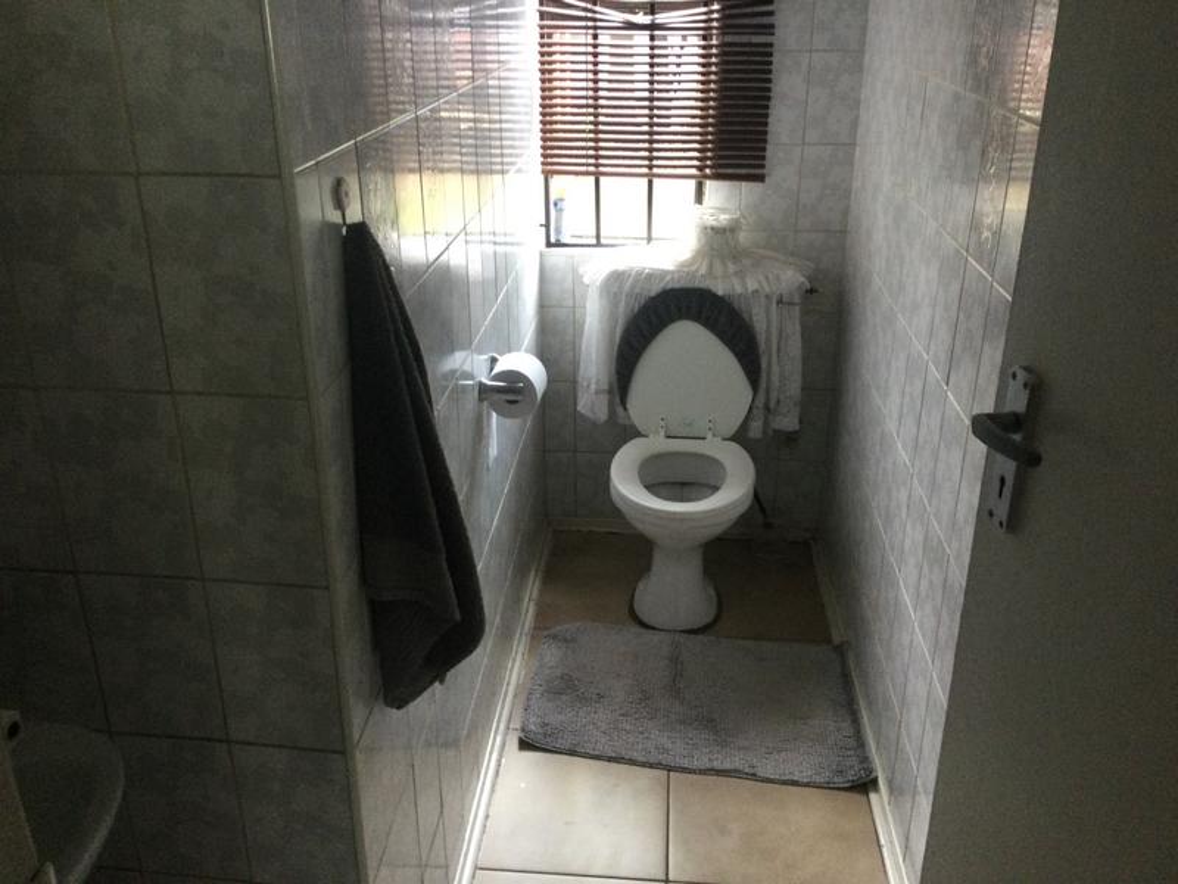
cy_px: 442
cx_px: 589
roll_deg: +0.8
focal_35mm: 31
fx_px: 1055
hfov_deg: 58.4
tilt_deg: -23.0
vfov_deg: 45.4
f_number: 2.4
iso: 160
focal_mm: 3.3
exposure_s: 1/33
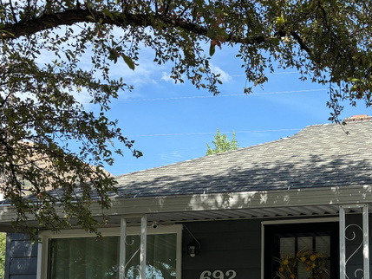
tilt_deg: +6.1
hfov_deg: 30.1
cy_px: 250
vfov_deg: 23.1
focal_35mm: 62
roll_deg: +0.3
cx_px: 320
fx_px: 666
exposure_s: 1/1543
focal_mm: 5.96
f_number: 1.6
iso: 50
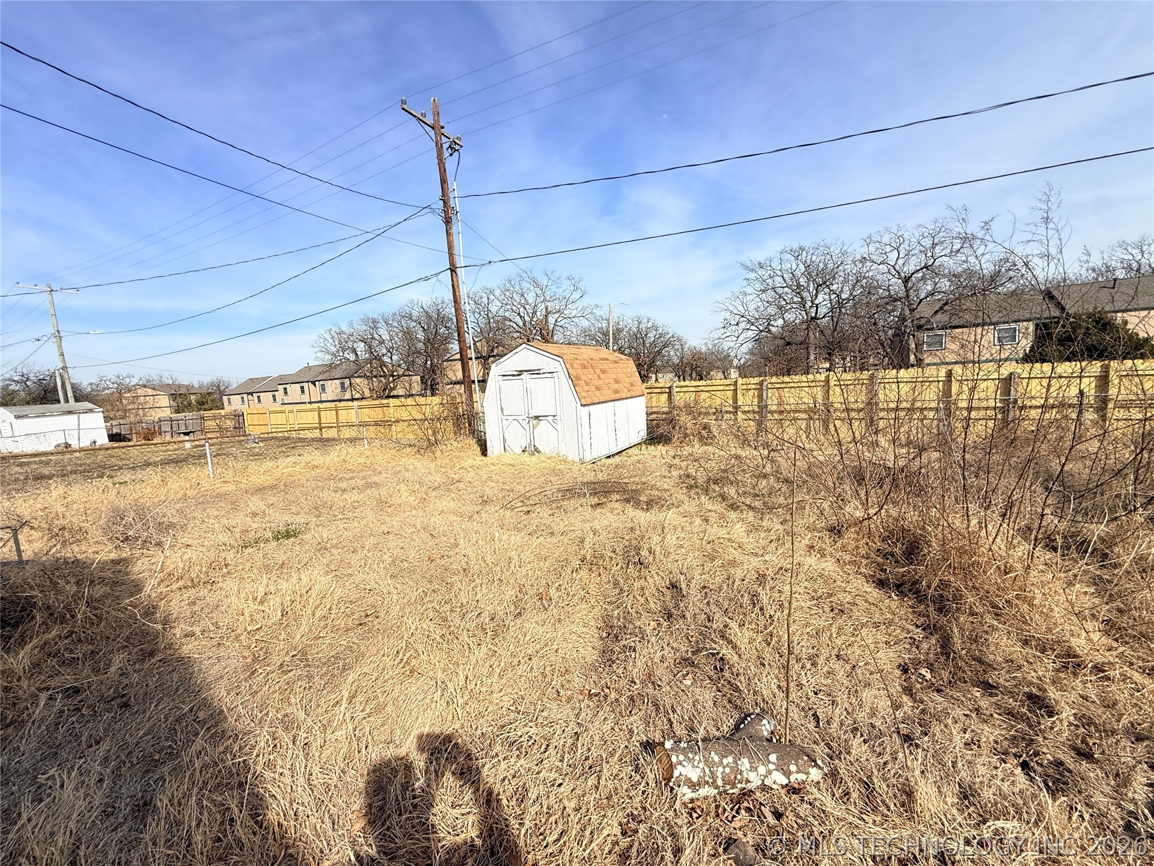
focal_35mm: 14
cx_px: 577
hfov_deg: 102.1
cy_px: 433
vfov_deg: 85.7
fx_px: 467
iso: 50
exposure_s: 1/1497
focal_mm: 2.22
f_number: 2.2
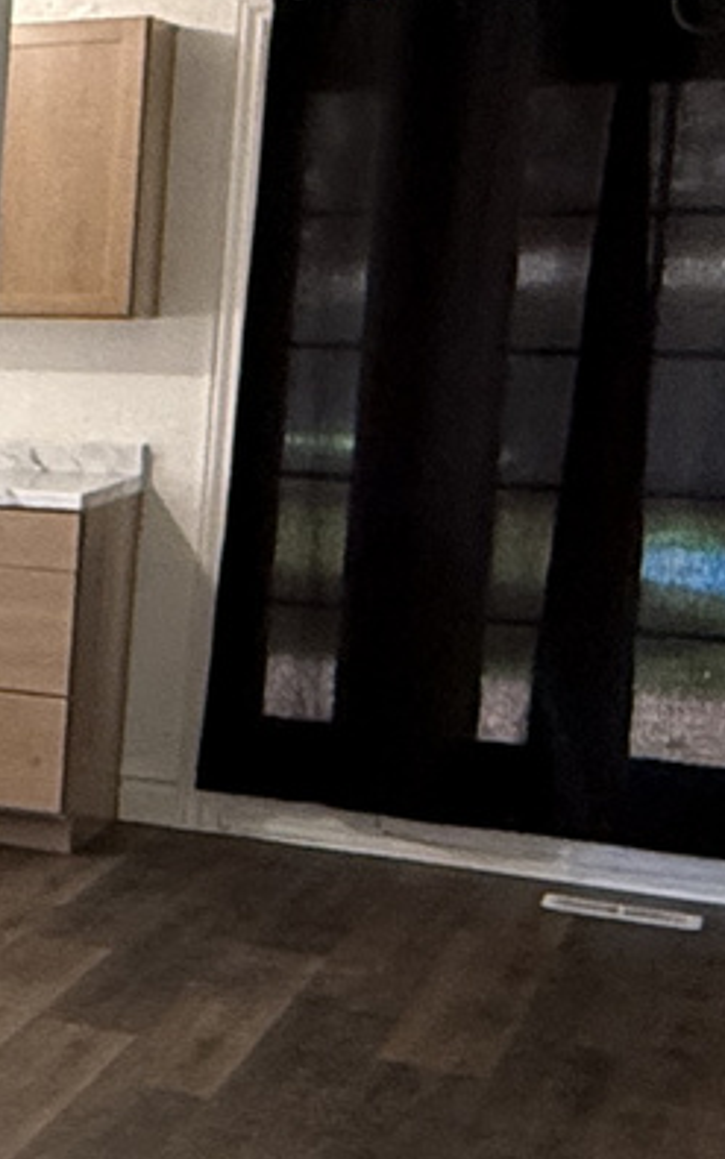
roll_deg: -0.3
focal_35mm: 77
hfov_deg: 11.8
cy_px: 525
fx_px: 2433
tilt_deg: -5.6
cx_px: -1271
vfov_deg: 26.8
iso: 320
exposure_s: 1/86
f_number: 2.2
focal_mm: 2.22
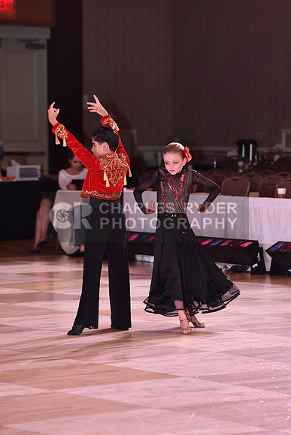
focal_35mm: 200
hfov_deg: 6.9
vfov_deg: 10.3
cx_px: 146
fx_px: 2423
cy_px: 218
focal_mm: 200
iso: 2000
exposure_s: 1/250
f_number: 5.6
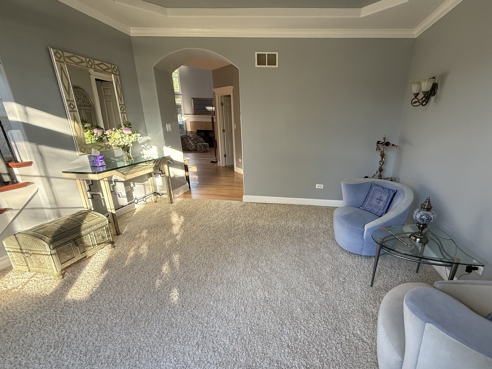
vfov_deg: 74.3
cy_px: 210
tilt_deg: -19.5
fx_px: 242
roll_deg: -2.0
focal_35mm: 17
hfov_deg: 90.1
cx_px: 291
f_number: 2.2
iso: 200
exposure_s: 1/99
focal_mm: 2.22
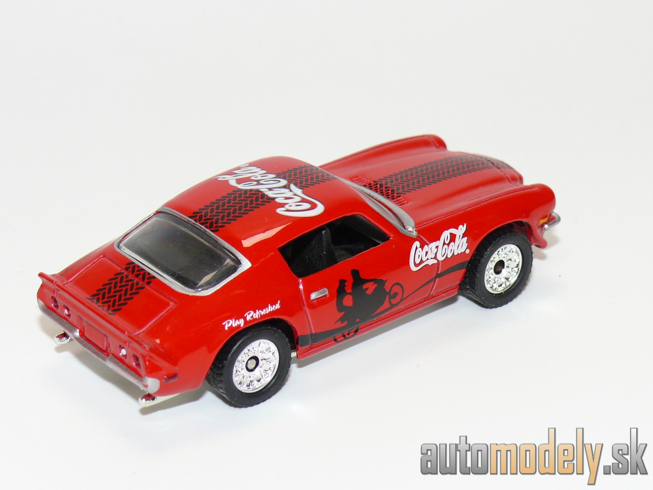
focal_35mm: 103
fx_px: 1943
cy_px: 245
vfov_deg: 14.4
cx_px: 326
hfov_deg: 19.1
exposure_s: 1/30
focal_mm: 13.6
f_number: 4
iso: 100
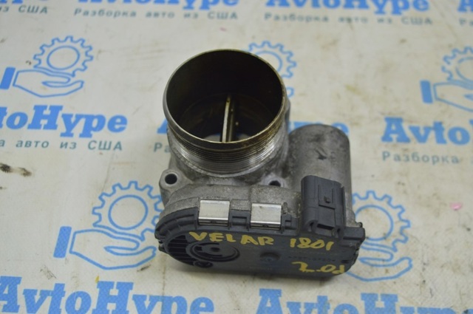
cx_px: 236
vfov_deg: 30.8
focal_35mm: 44
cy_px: 157
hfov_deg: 45.0
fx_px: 571
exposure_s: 1/40
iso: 400
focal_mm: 29
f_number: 5.6
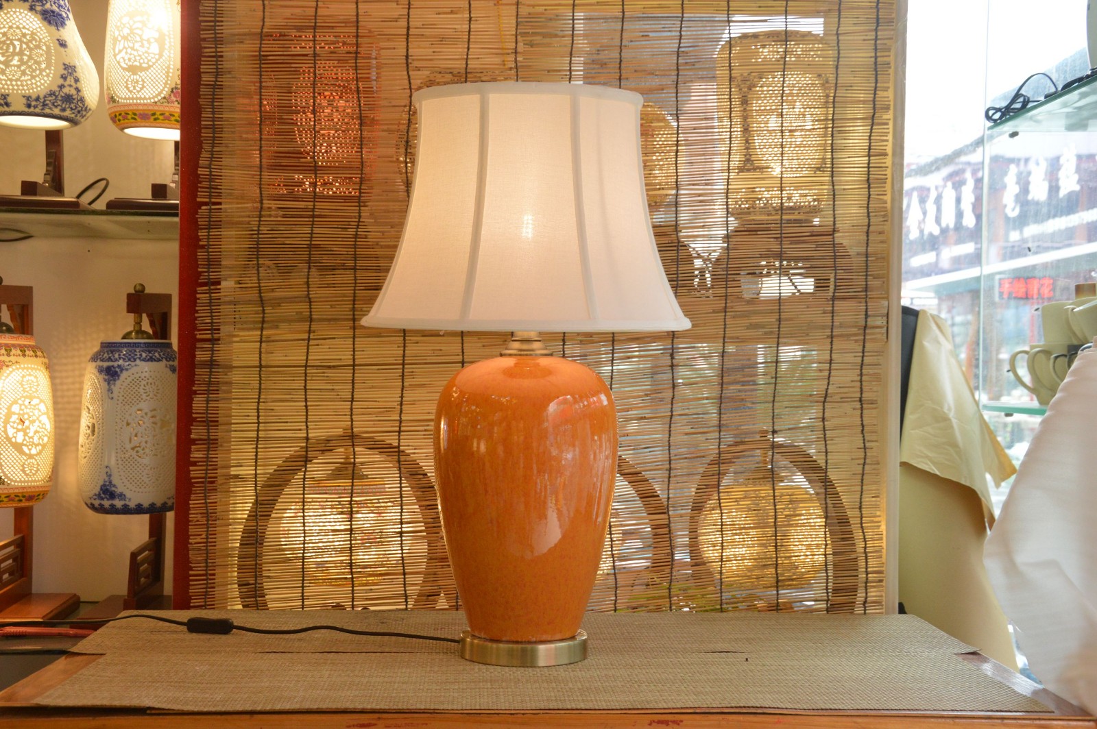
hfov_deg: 41.1
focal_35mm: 48
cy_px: 364
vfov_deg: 28.0
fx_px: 1461
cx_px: 548
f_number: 5.6
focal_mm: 32
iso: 800
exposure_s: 1/40
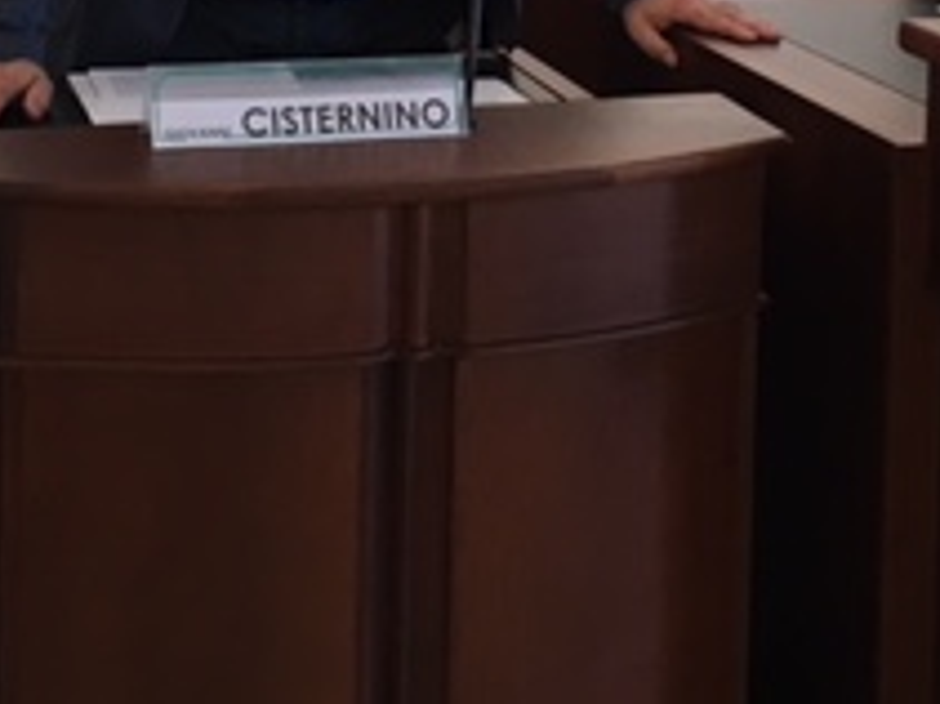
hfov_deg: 22.3
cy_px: -245
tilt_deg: -5.5
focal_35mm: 88
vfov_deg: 15.8
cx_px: 419
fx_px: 2388
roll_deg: -0.5
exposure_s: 1/33
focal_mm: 4.15
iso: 100
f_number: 2.2
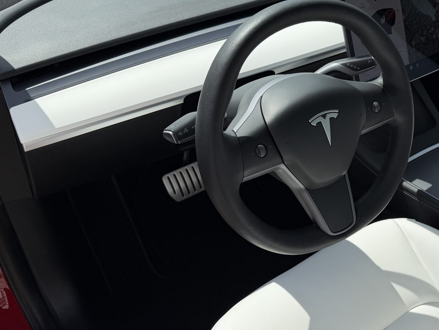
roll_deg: -0.8
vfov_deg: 32.9
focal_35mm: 44
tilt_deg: -35.5
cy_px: 176
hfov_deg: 40.7
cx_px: 367
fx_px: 558
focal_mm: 6.76
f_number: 1.78
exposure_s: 1/5714
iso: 80
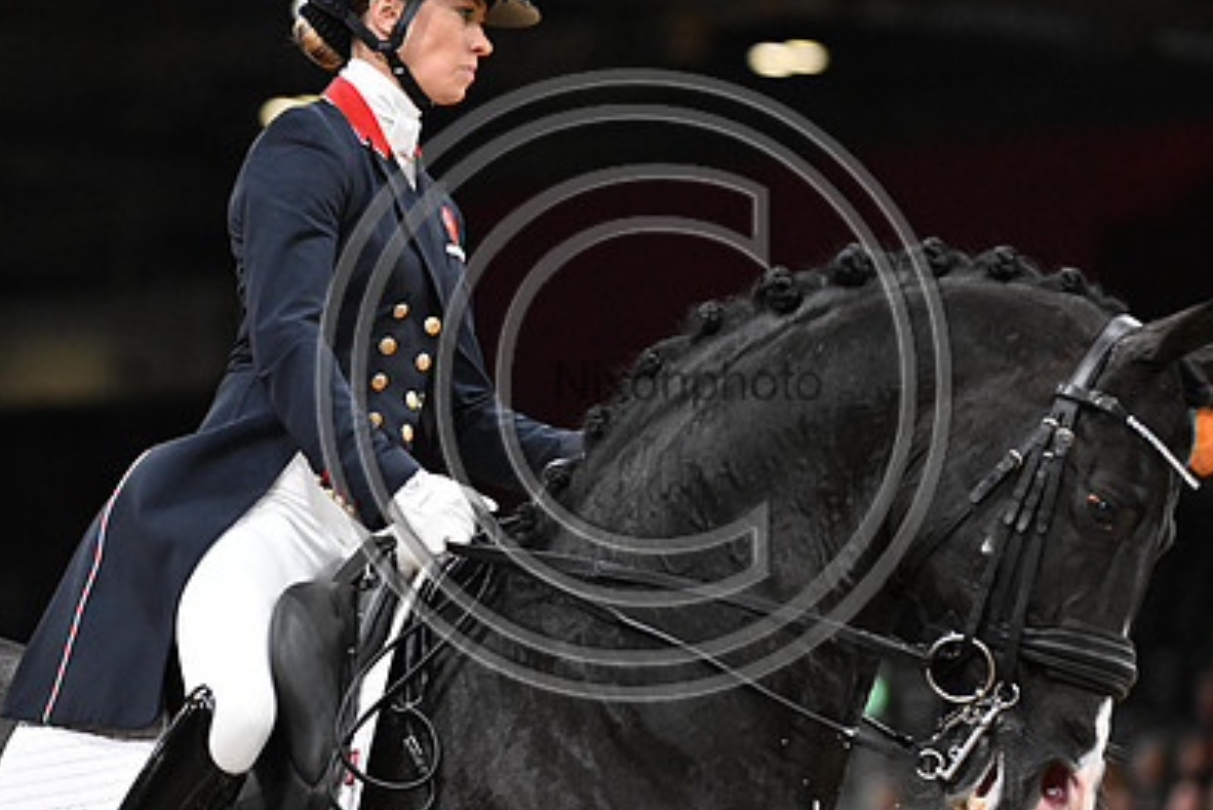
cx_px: 600
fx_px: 10415
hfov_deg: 6.7
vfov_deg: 4.5
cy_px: 340
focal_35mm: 309
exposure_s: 1/640
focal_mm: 210
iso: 6400
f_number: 4
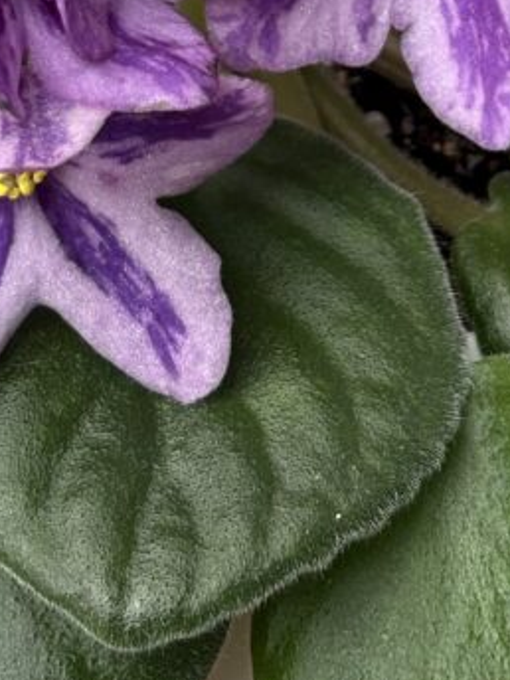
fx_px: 3045
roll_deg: -1.2
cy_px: -271
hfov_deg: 9.6
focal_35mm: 155
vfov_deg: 12.3
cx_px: 253
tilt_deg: -27.2
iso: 50
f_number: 1.6
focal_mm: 5.96
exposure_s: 1/100
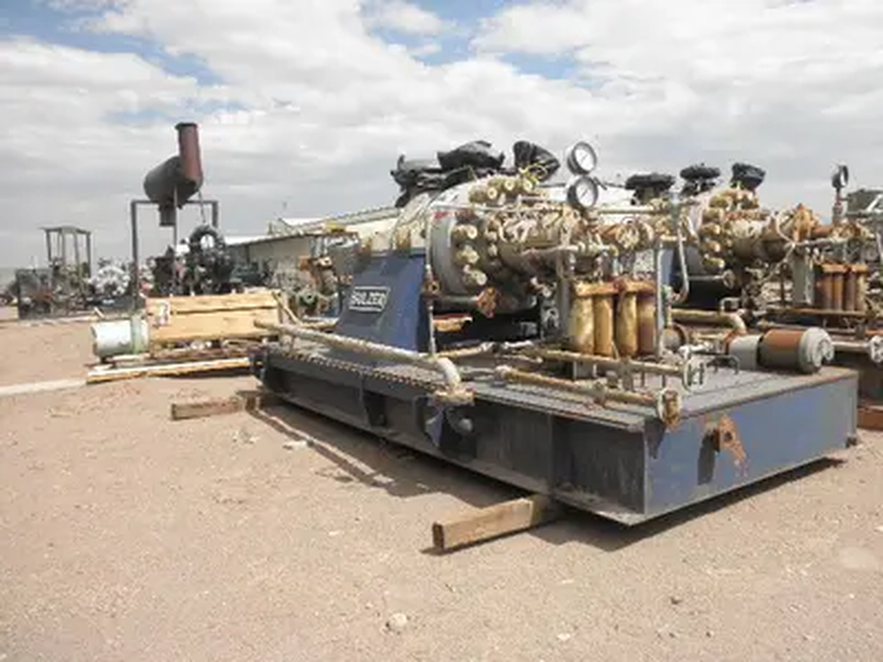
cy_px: 331
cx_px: 442
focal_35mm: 28
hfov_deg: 63.4
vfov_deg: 49.7
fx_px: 714
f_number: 8.5
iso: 64
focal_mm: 5
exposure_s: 1/125
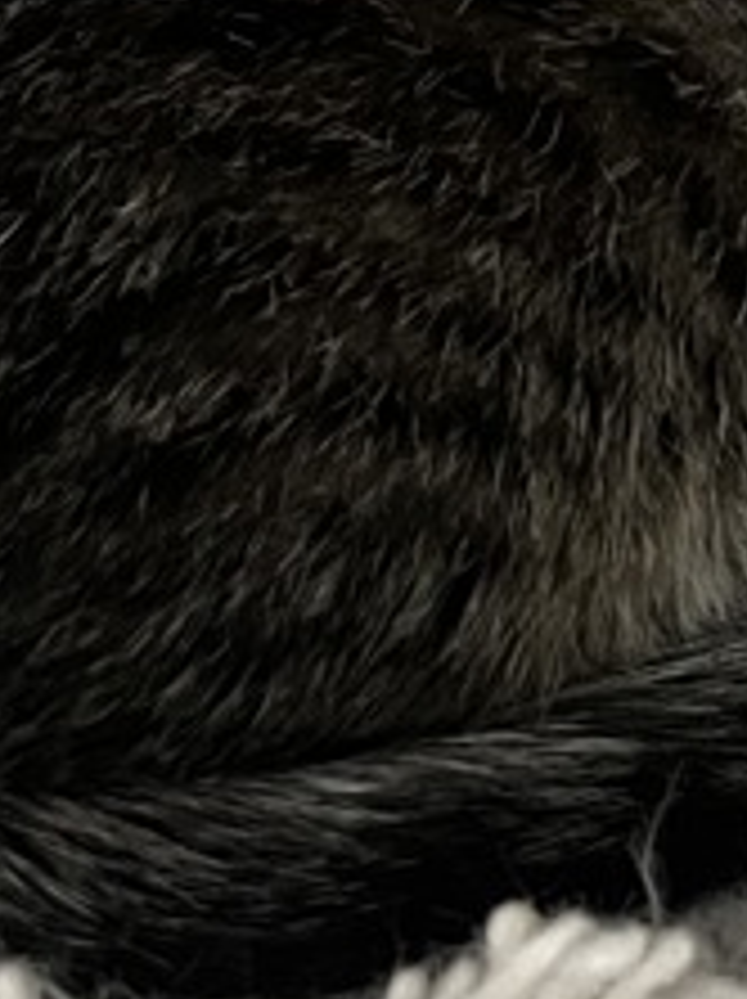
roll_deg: +0.3
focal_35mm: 120
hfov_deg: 11.3
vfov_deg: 14.9
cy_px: -644
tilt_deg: -5.1
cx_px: 1422
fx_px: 3459
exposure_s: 1/40
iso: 640
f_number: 1.6
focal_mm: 5.1
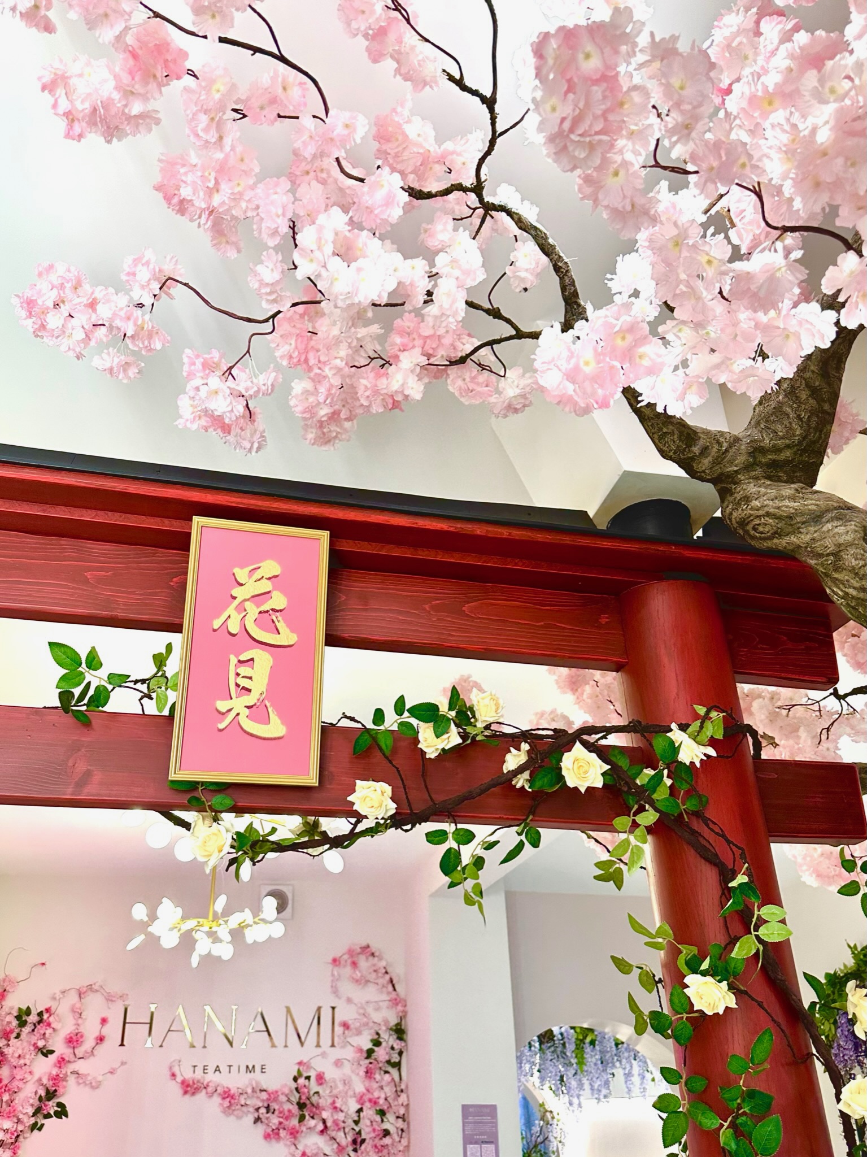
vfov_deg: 71.6
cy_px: 578
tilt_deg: +26.7
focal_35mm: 24
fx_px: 802
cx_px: 434
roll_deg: +2.9
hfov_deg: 56.8
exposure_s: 1/100
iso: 160
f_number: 1.78
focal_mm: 6.86
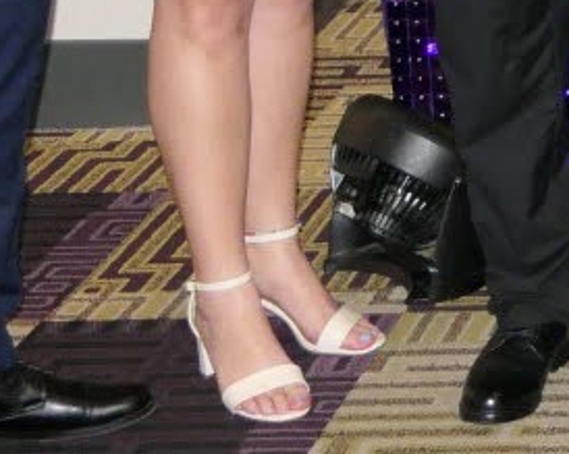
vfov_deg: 9.1
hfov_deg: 10.8
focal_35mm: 161
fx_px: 2710
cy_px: -433
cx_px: 1173
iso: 800
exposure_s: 1/60
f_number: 3.1
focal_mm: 10.7
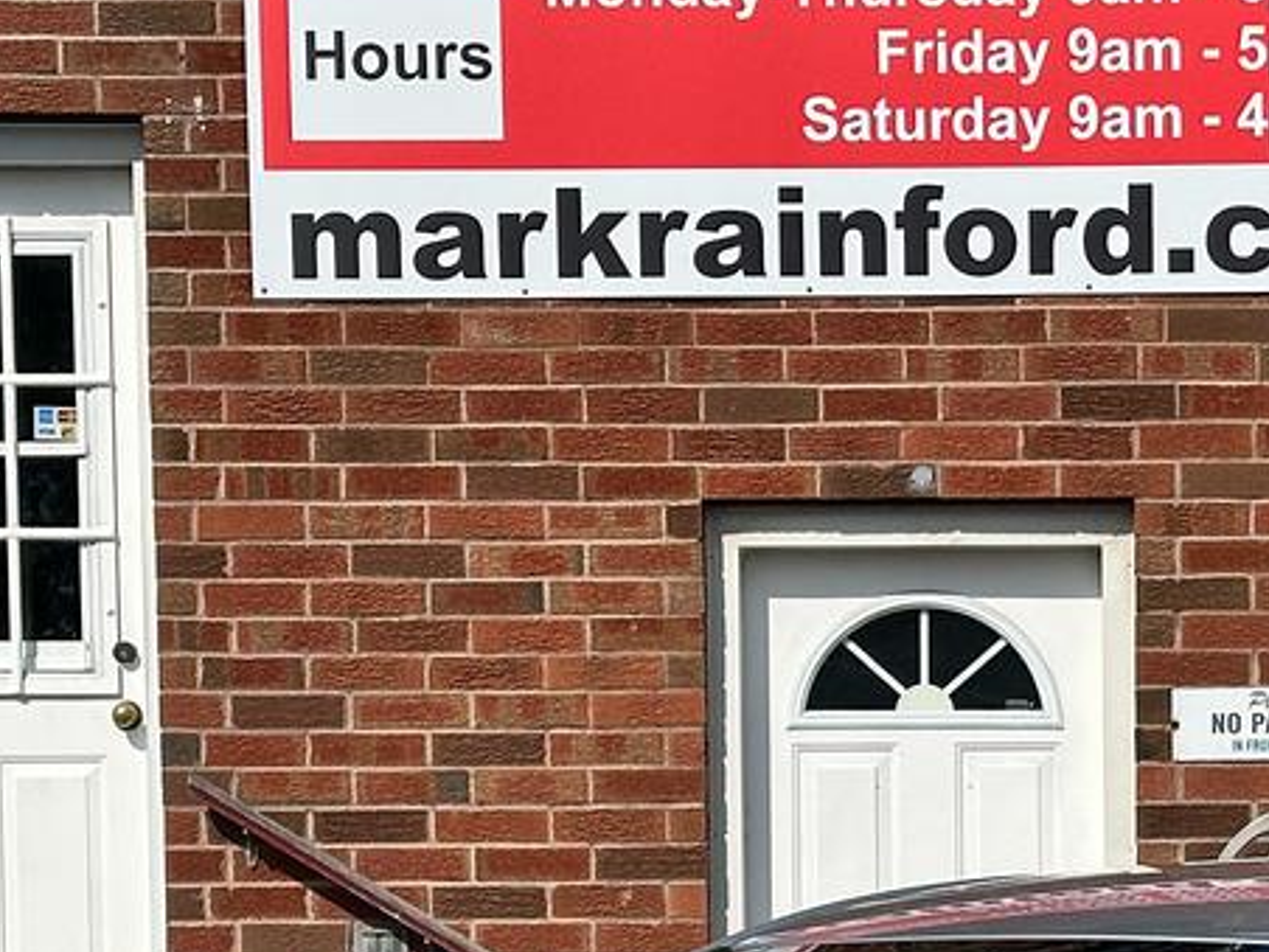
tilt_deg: -2.6
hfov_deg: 14.4
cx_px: 1095
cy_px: 1171
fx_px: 4986
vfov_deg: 10.7
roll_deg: +0.8
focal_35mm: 136
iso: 64
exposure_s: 1/7634
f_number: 1.78
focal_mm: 6.86
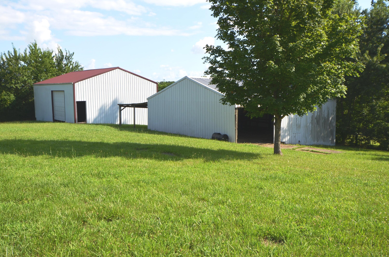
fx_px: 388
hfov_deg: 53.2
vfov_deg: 36.7
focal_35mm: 36
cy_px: 128
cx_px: 194
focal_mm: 24
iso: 160
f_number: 8
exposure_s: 1/250
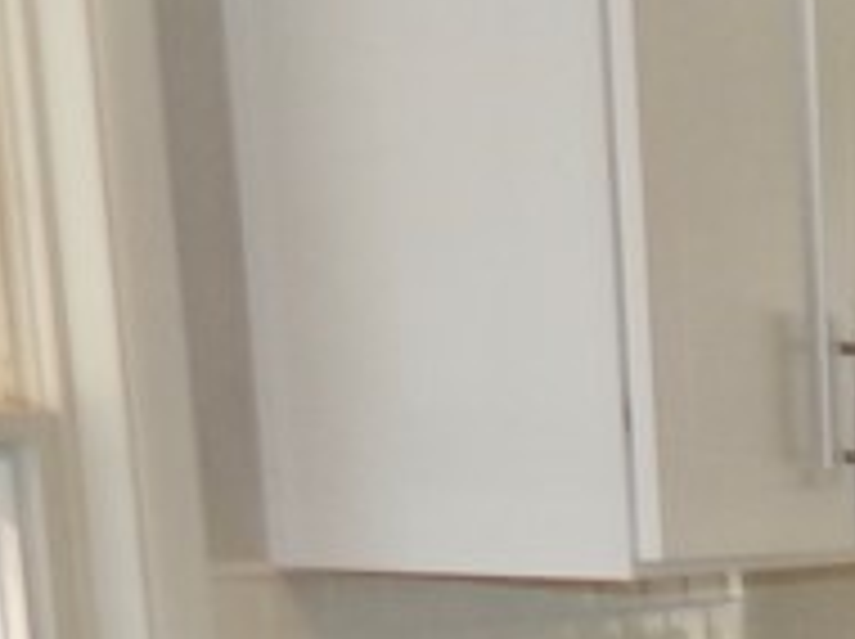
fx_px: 3330
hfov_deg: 12.4
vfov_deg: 10.0
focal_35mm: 135
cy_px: 1332
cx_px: 1840
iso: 125
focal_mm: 4.5
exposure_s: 1/125
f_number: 3.1
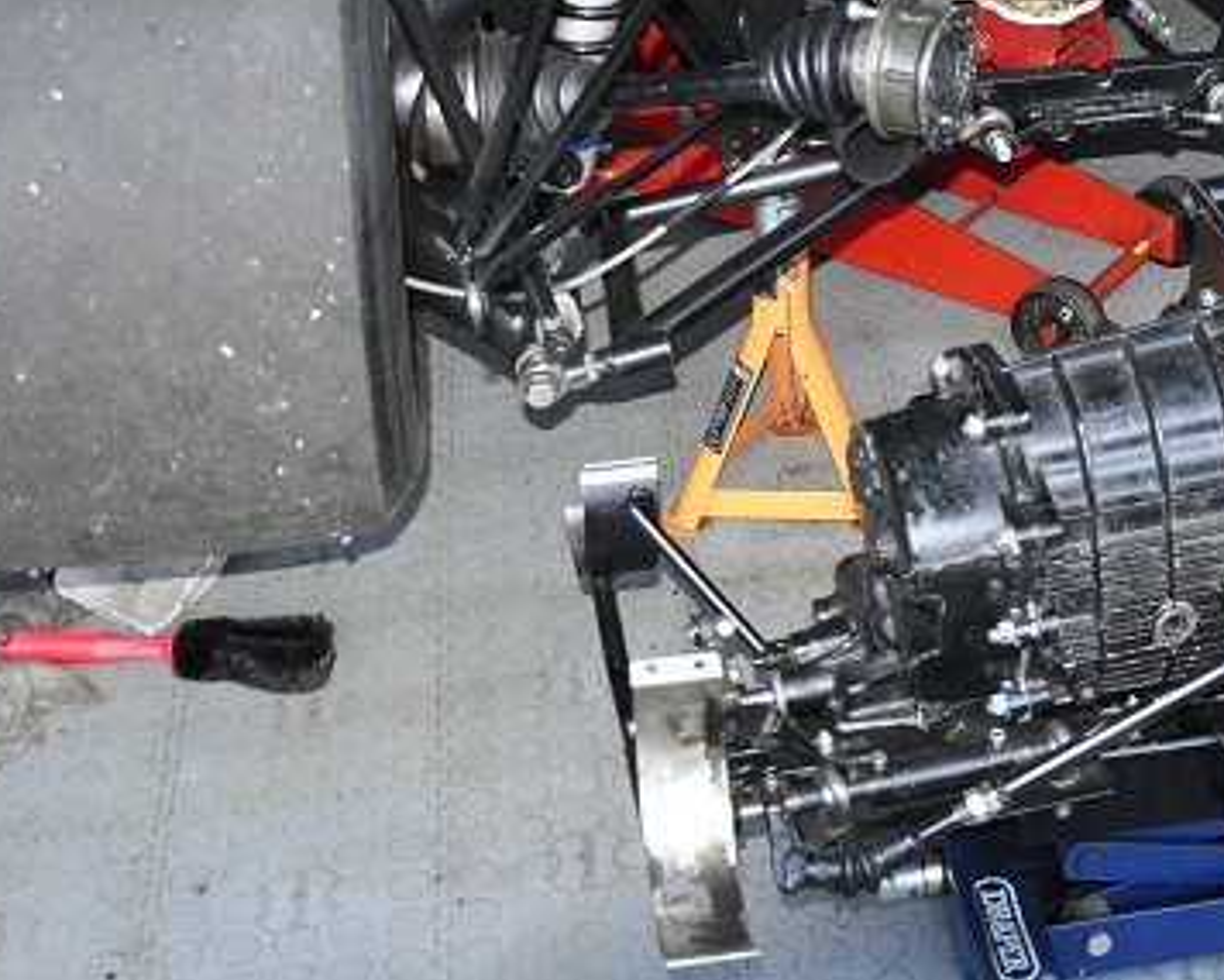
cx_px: 1207
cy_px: 7
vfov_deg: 20.8
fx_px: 2577
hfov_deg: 25.5
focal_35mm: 71
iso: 800
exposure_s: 1/200
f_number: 3.8
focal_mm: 21
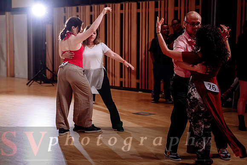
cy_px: 71
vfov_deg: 21.2
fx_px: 439
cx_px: 82
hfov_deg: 31.2
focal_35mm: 64
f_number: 2
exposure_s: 1/320
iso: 1250
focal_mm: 48
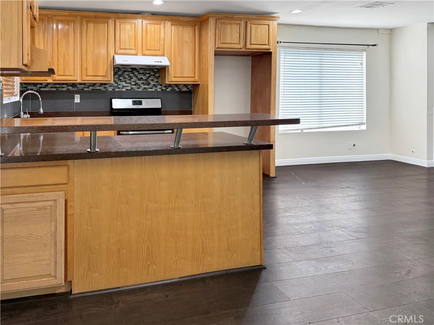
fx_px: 301
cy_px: 162
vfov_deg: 56.8
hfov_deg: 71.6
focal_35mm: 24
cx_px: 217
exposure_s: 1/131
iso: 200
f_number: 1.78
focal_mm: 6.76
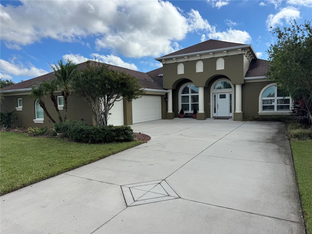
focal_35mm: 24
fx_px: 216
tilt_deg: -4.5
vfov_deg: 56.8
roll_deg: +2.2
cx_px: 156
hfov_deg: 71.6
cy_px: 117
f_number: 1.78
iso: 80
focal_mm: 6.76
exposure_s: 1/4049
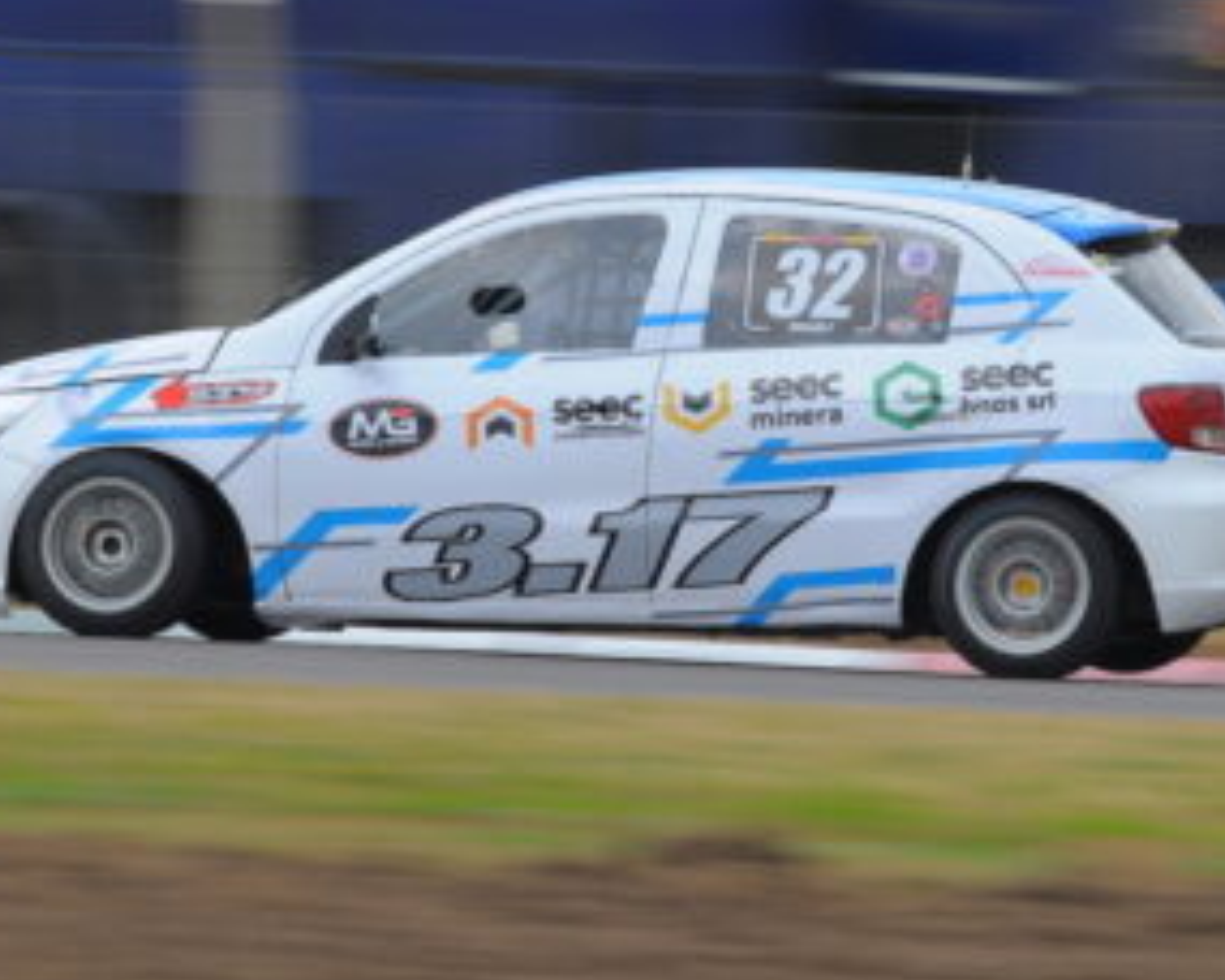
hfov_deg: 3.3
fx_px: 21463
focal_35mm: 592
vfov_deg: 2.6
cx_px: 593
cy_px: 417
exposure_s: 1/160
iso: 250
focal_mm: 300
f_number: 10
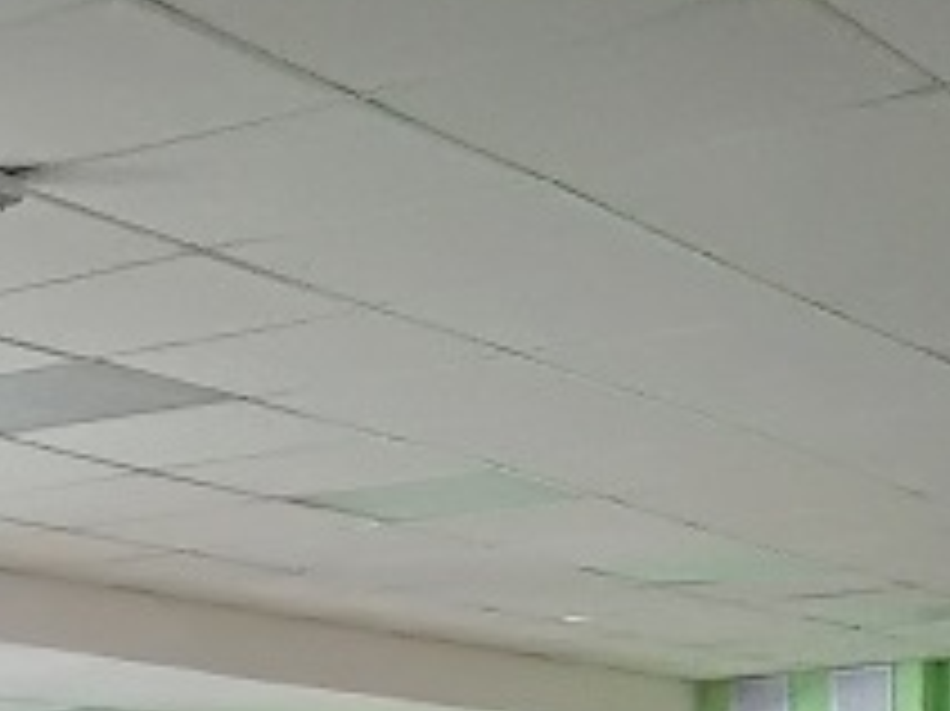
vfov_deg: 13.4
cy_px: 1451
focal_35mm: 94
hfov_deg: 19.8
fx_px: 2578
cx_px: -140
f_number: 2.2
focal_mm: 3.81
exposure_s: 1/50
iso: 400
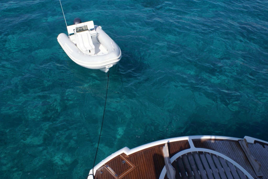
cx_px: 134
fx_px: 268
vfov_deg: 37.0
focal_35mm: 36
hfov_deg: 53.1
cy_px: 90
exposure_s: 1/200
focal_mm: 24
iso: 100
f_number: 10
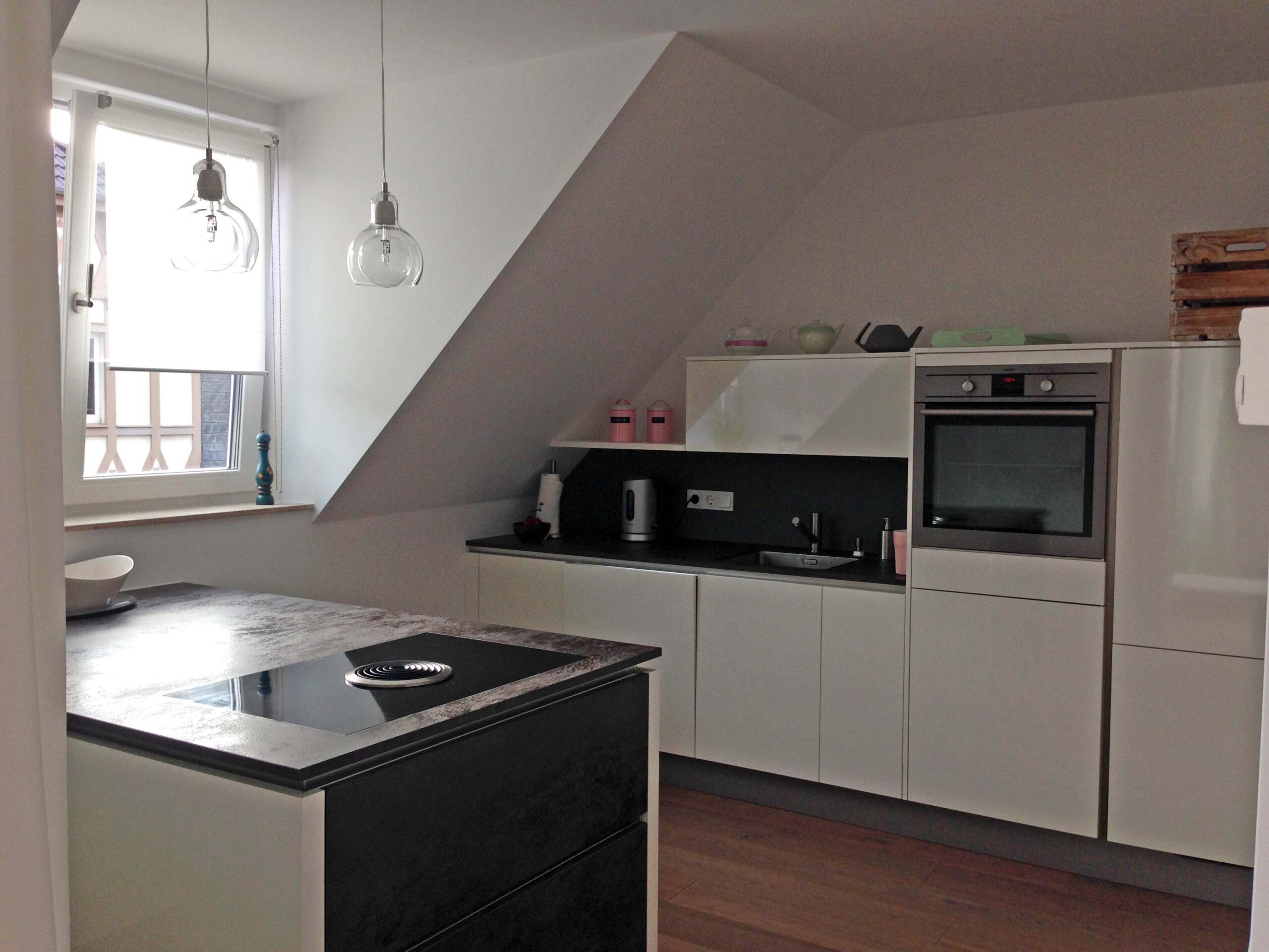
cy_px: 476
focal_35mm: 33
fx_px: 1210
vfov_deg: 42.9
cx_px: 634
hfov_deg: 55.4
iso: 64
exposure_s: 1/120
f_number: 2.4
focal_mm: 4.12
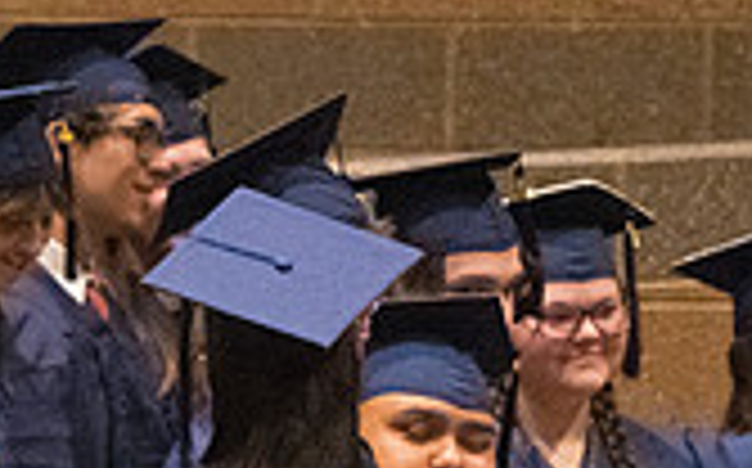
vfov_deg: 1.8
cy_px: 774
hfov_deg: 2.9
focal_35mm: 714
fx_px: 14618
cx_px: 311
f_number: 4.5
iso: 8000
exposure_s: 1/250
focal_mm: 135
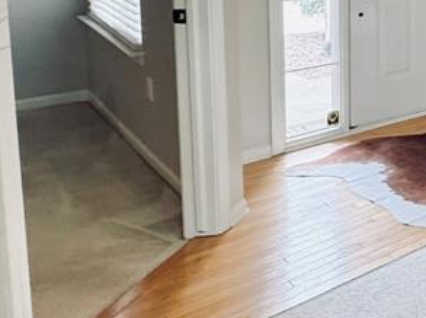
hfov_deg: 24.6
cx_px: 707
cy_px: -32
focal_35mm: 49
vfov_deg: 27.2
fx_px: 602
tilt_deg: -7.5
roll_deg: -3.6
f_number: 2.2
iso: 250
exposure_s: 1/120
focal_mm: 2.22
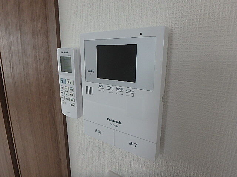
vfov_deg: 63.4
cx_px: 118
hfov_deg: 79.0
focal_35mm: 21
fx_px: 144
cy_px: 88
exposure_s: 1/60
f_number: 3.5
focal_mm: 3.7
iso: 200
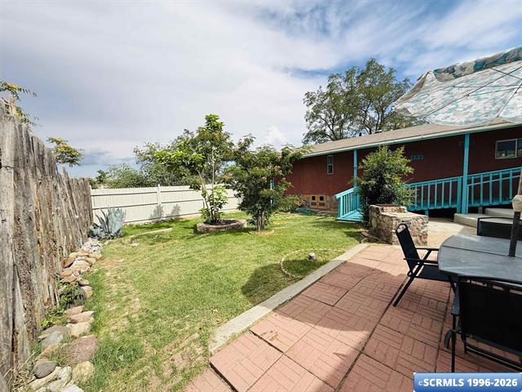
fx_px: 211
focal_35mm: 14
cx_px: 261
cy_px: 196
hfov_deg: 102.1
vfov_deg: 85.7
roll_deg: +0.0
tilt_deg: -3.1
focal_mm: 2.22
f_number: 2.2
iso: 50
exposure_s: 1/1431
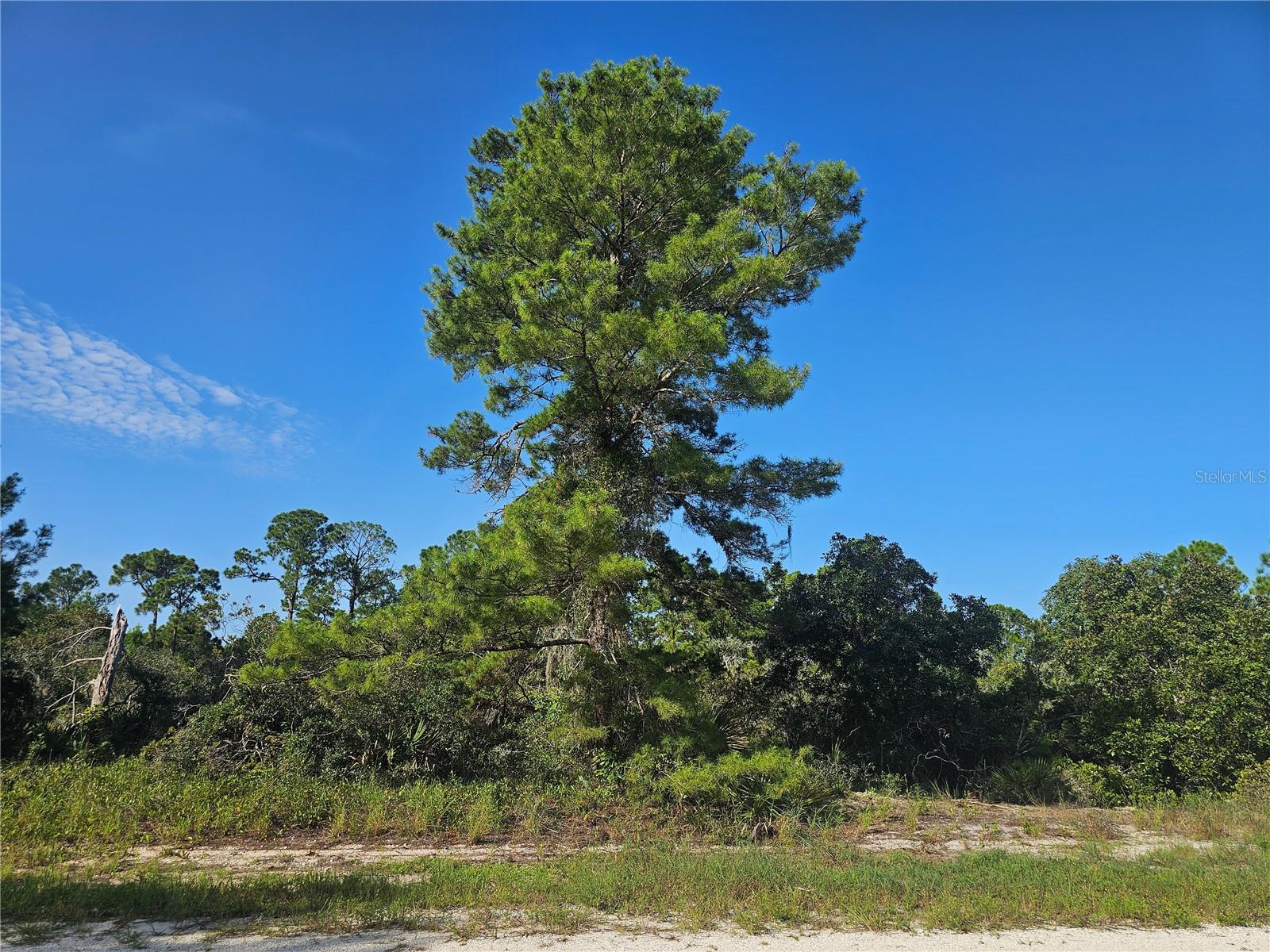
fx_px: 844
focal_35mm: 23
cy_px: 476
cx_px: 635
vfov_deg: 58.9
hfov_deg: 73.9
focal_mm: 6.3
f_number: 1.7
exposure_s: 1/750
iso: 10
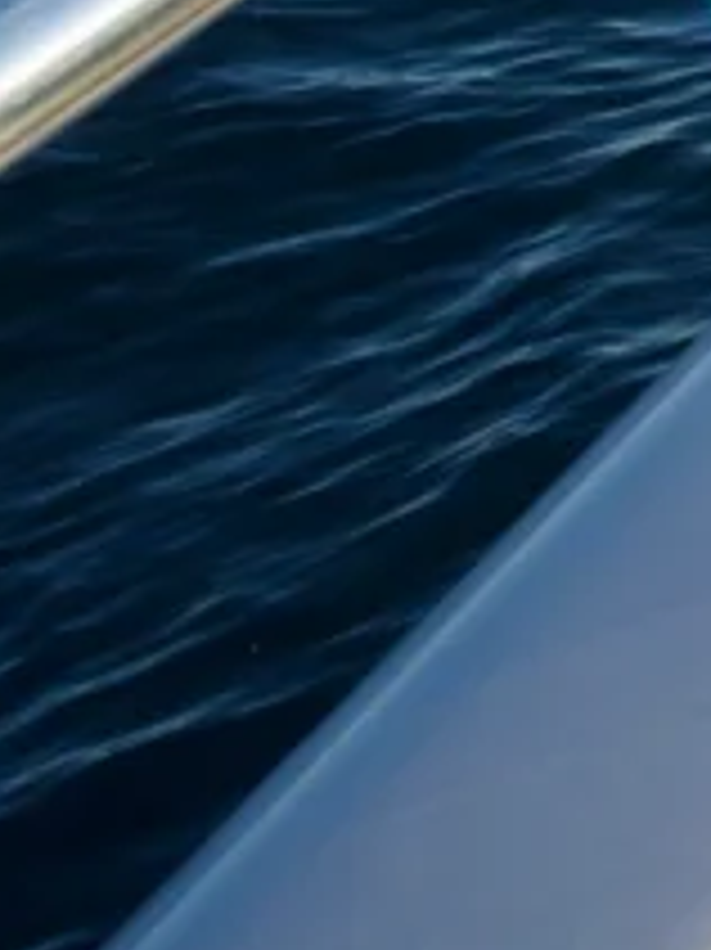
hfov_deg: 5.8
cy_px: -1774
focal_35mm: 114
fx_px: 3125
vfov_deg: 11.5
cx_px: 3843
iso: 100
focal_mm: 13
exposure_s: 1/125
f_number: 7.1
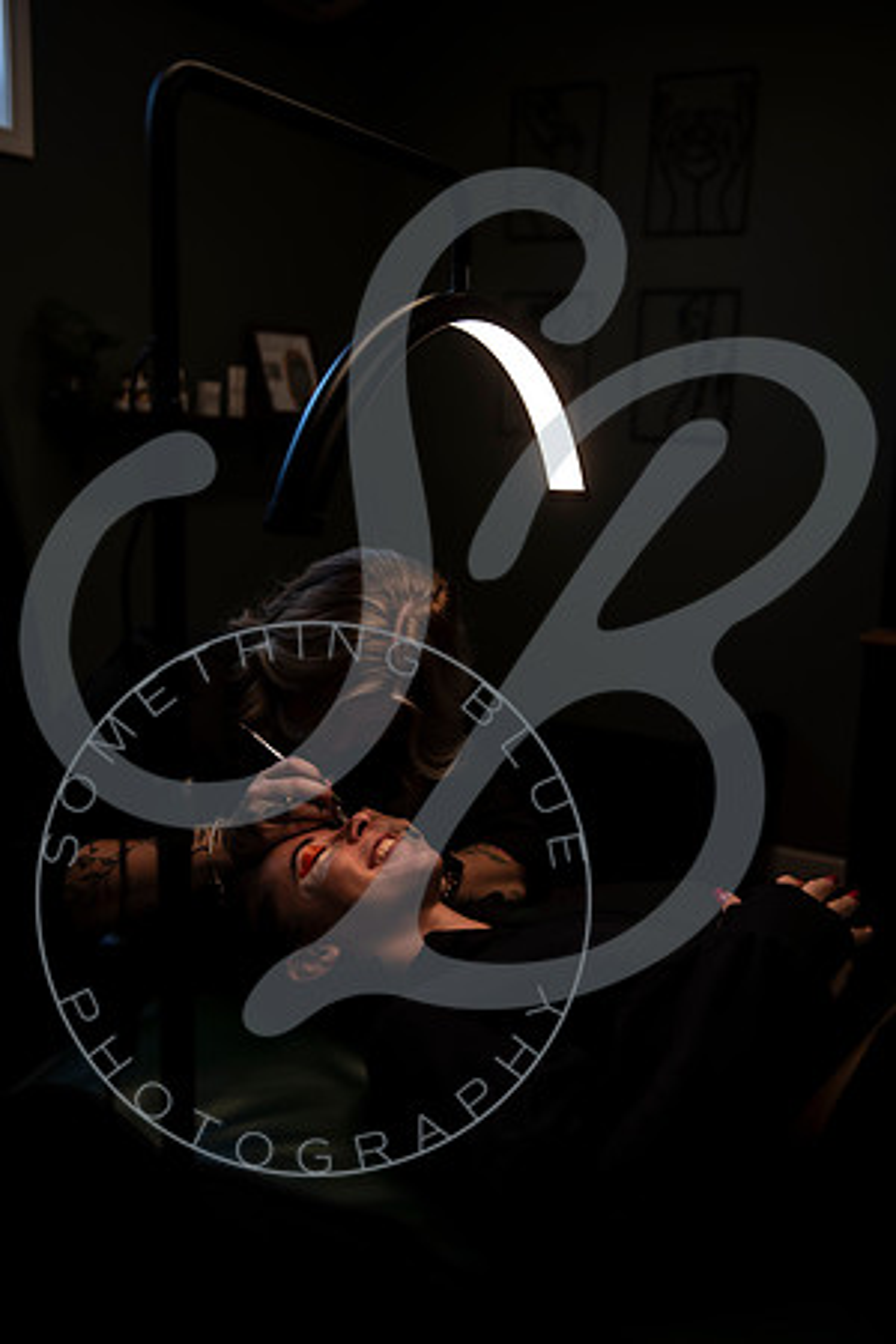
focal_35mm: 36
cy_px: 672
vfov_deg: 53.1
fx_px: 1344
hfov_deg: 36.9
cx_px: 448
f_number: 3.5
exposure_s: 1/250
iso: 100
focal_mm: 36
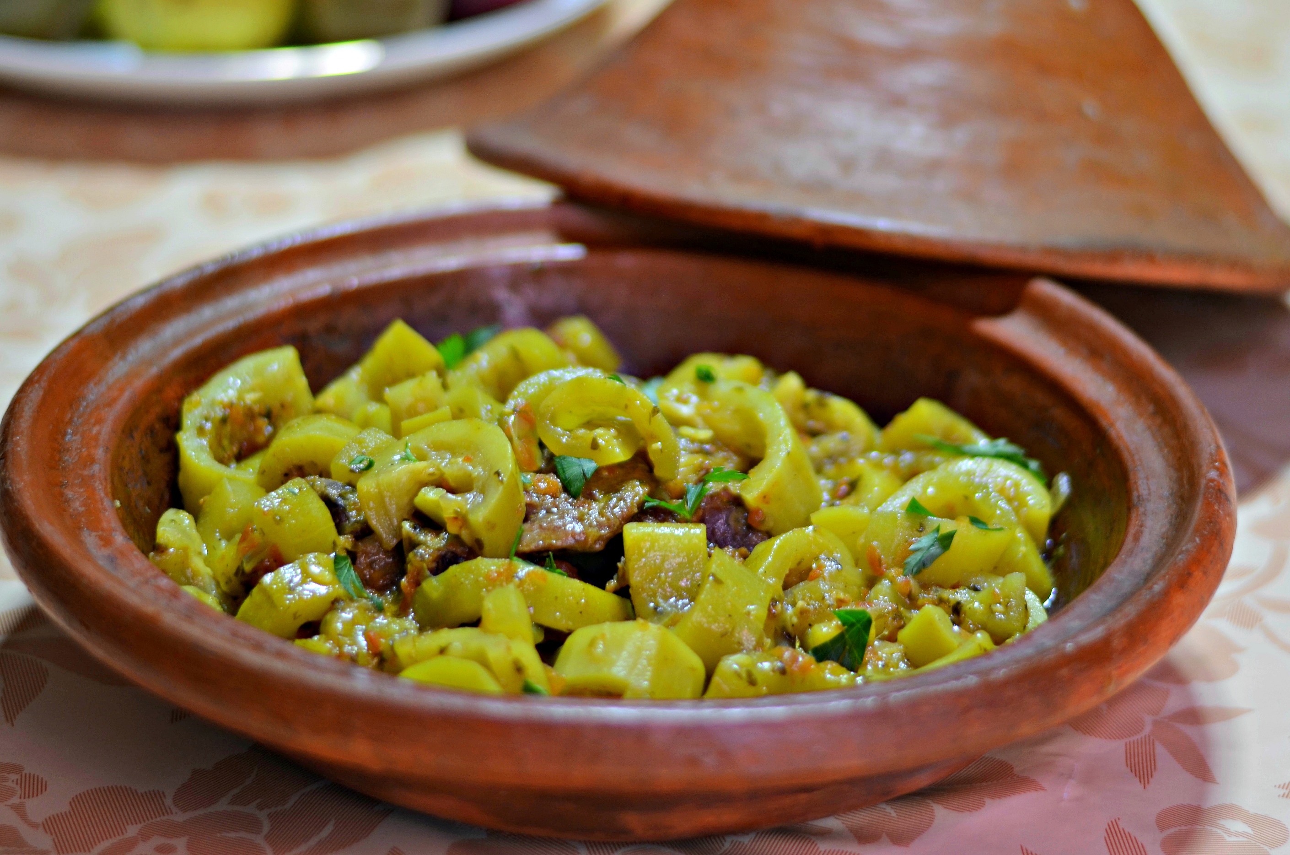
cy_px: 428
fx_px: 2682
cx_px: 645
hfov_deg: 27.0
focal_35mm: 75
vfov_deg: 18.1
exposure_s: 1/30
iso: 180
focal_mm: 50
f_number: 1.8
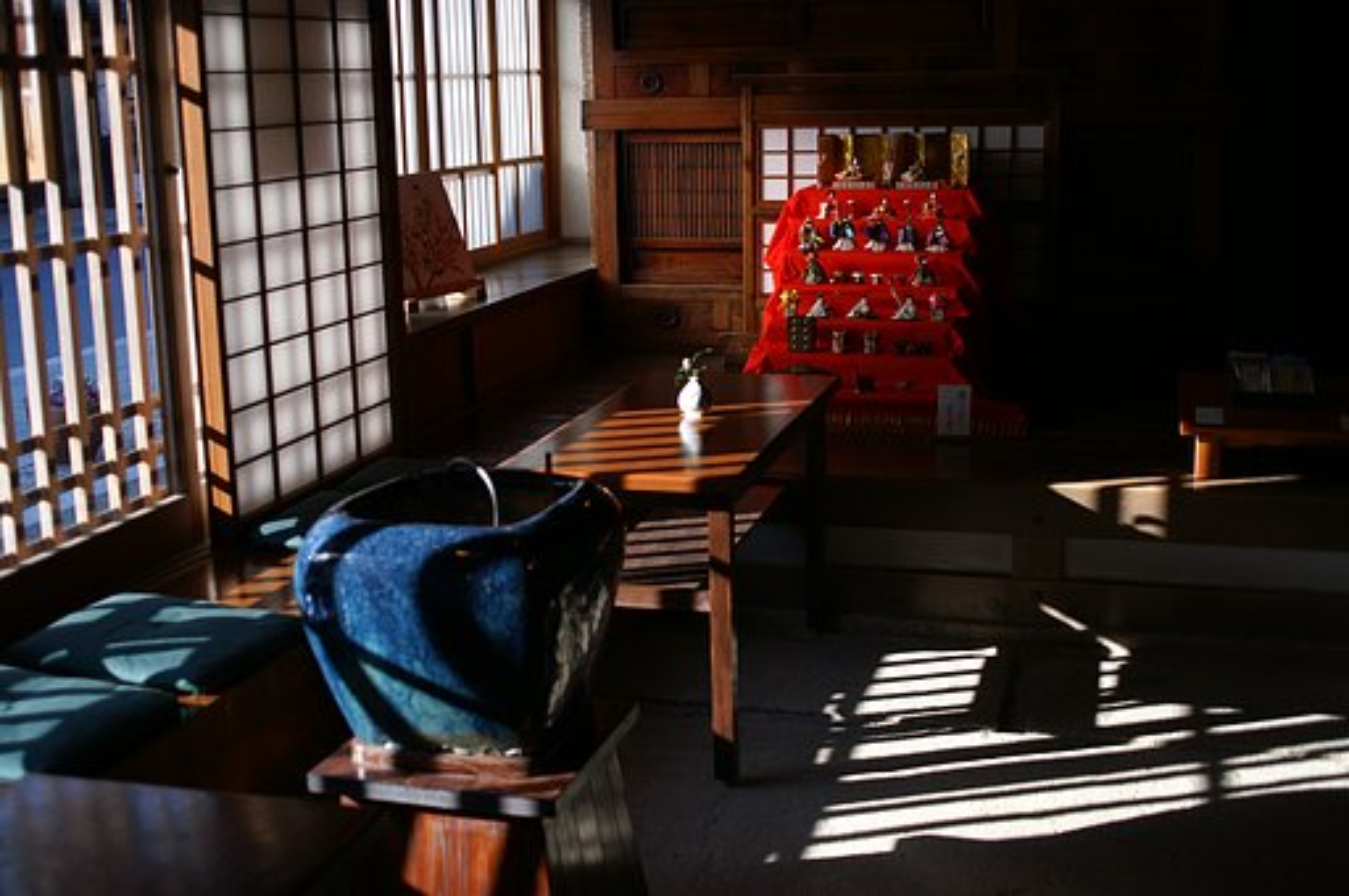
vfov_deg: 31.8
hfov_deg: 46.5
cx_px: 674
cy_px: 448
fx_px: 1572
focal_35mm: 42
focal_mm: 28
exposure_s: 1/800
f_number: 2.5
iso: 200
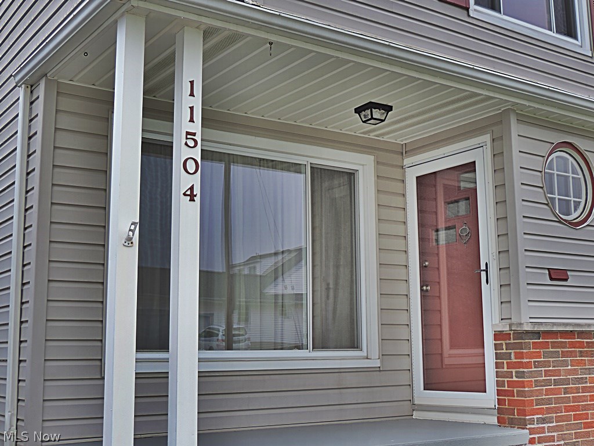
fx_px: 807
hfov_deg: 40.4
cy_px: 223
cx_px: 297
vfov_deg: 30.9
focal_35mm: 47
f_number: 3.5
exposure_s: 1/250
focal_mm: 8.3
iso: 90
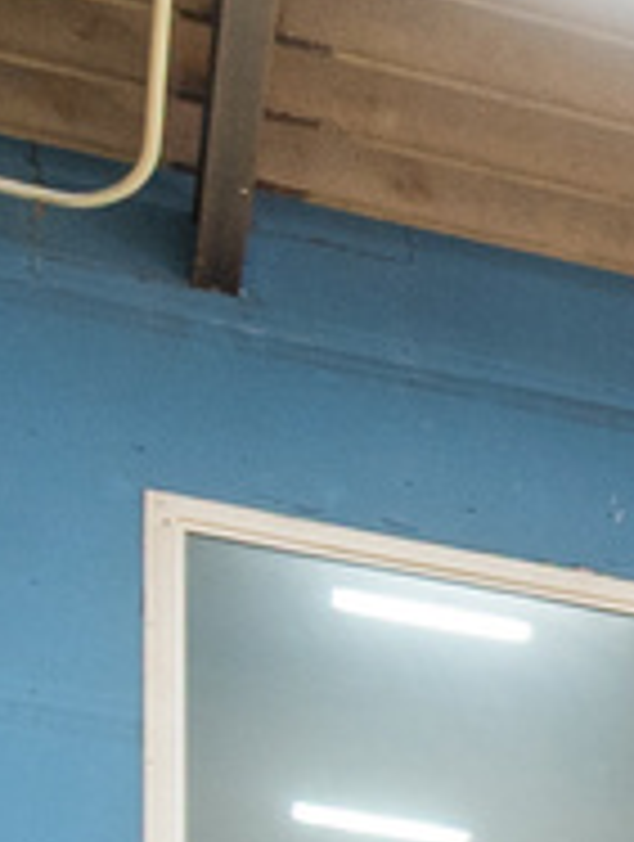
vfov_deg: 11.7
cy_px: 1817
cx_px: 3404
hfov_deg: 5.8
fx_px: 3578
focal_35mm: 147
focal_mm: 14
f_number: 7.1
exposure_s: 1/5
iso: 500
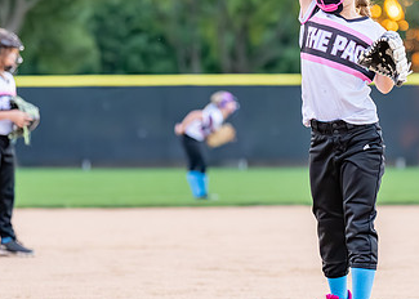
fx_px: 3307
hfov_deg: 7.2
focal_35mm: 278
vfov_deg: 5.2
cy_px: 124
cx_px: 347
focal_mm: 113
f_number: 2.8
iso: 1600
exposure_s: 1/1250
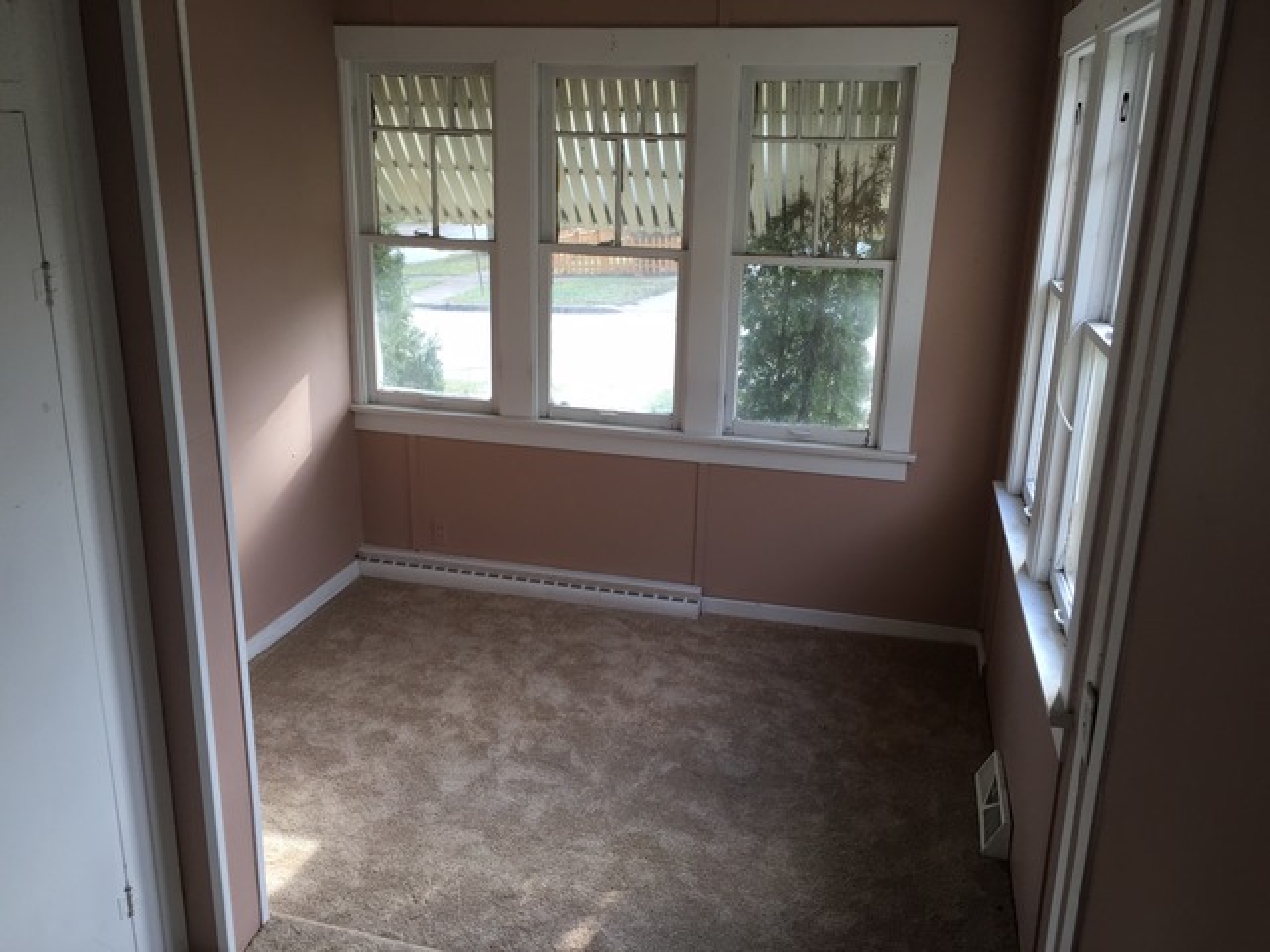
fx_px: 1064
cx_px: 635
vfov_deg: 48.2
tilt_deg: -16.3
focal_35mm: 29
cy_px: 476
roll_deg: -1.5
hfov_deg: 61.7
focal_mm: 4.15
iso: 40
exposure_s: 1/120
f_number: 2.2
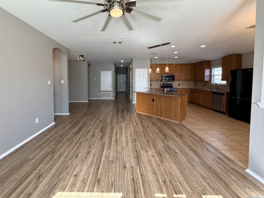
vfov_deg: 77.7
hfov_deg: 94.1
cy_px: 86
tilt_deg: -2.4
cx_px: 117
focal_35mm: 16
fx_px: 122
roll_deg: -0.4
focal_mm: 2.22
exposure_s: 1/120
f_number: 2.2
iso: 200
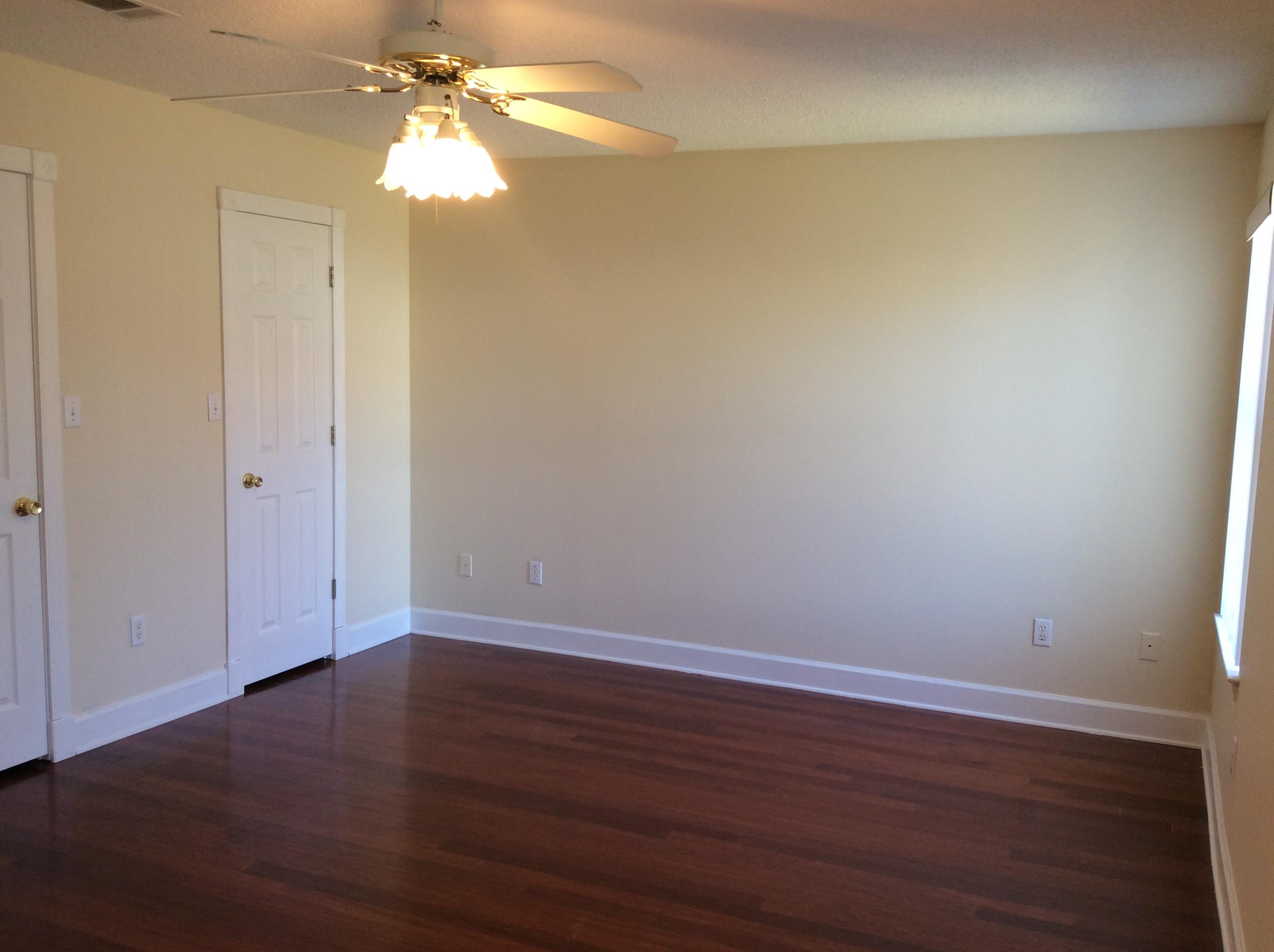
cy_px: 476
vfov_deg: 44.1
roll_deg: -1.2
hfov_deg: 56.9
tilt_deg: -7.2
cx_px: 637
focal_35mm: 32
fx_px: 1176
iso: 32
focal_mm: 3.3
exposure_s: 1/24
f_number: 2.4
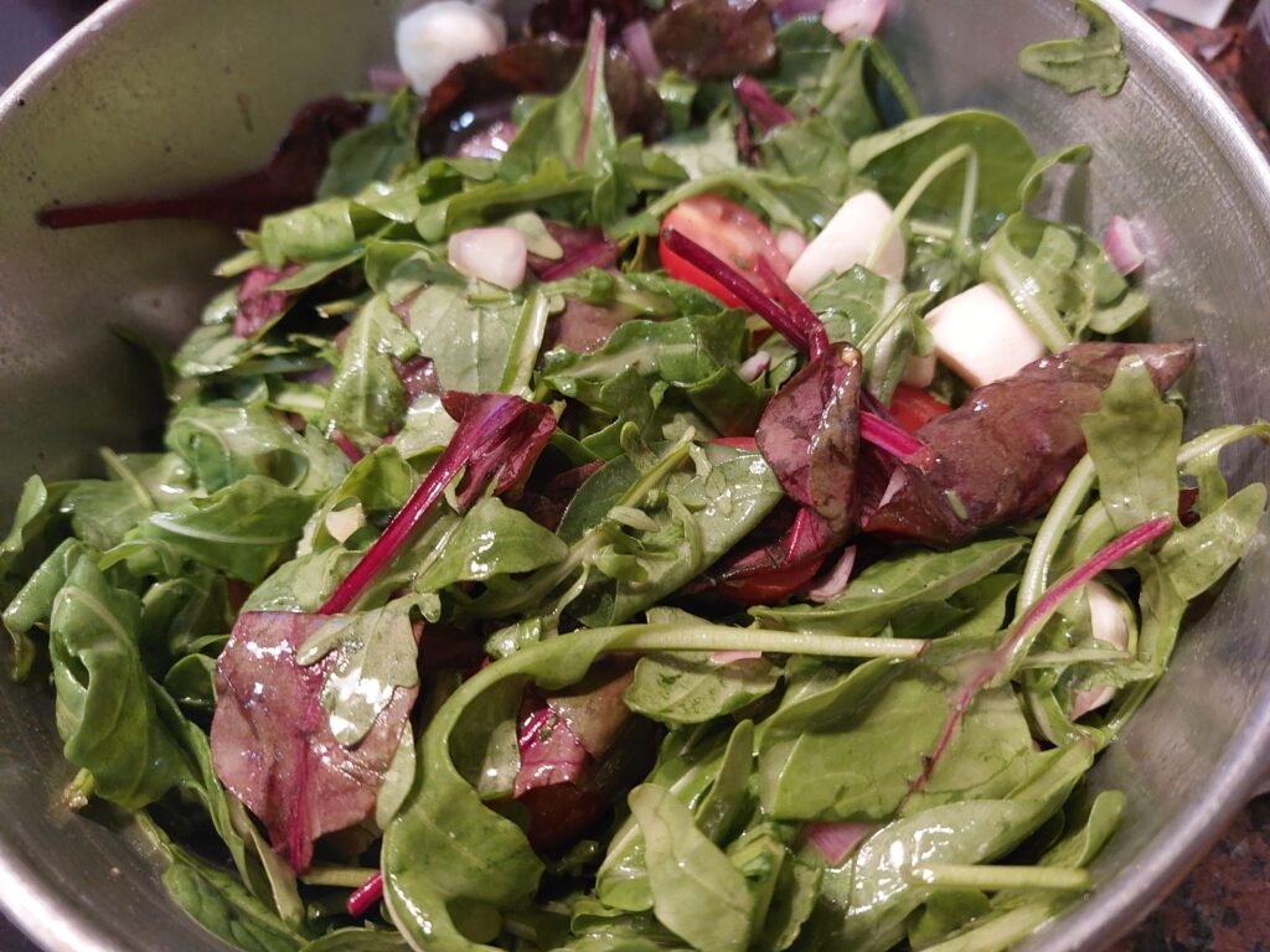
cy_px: 476
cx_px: 635
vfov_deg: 54.9
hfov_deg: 69.4
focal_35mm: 25
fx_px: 917
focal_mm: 5.23
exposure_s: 1/33
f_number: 1.8
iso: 400
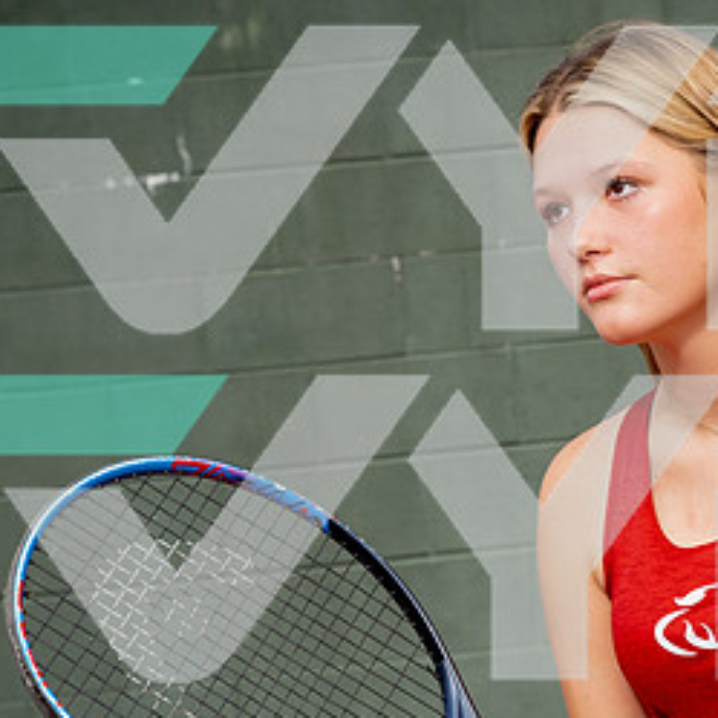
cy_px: 529
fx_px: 2464
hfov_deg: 16.3
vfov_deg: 16.5
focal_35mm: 105
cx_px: 660
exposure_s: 1/250
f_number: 5.6
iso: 100
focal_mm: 53
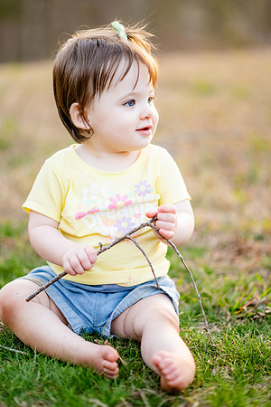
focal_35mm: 85
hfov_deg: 16.1
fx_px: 960
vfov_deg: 23.9
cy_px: 204
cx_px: 136
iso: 500
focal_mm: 85
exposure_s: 1/400
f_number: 2
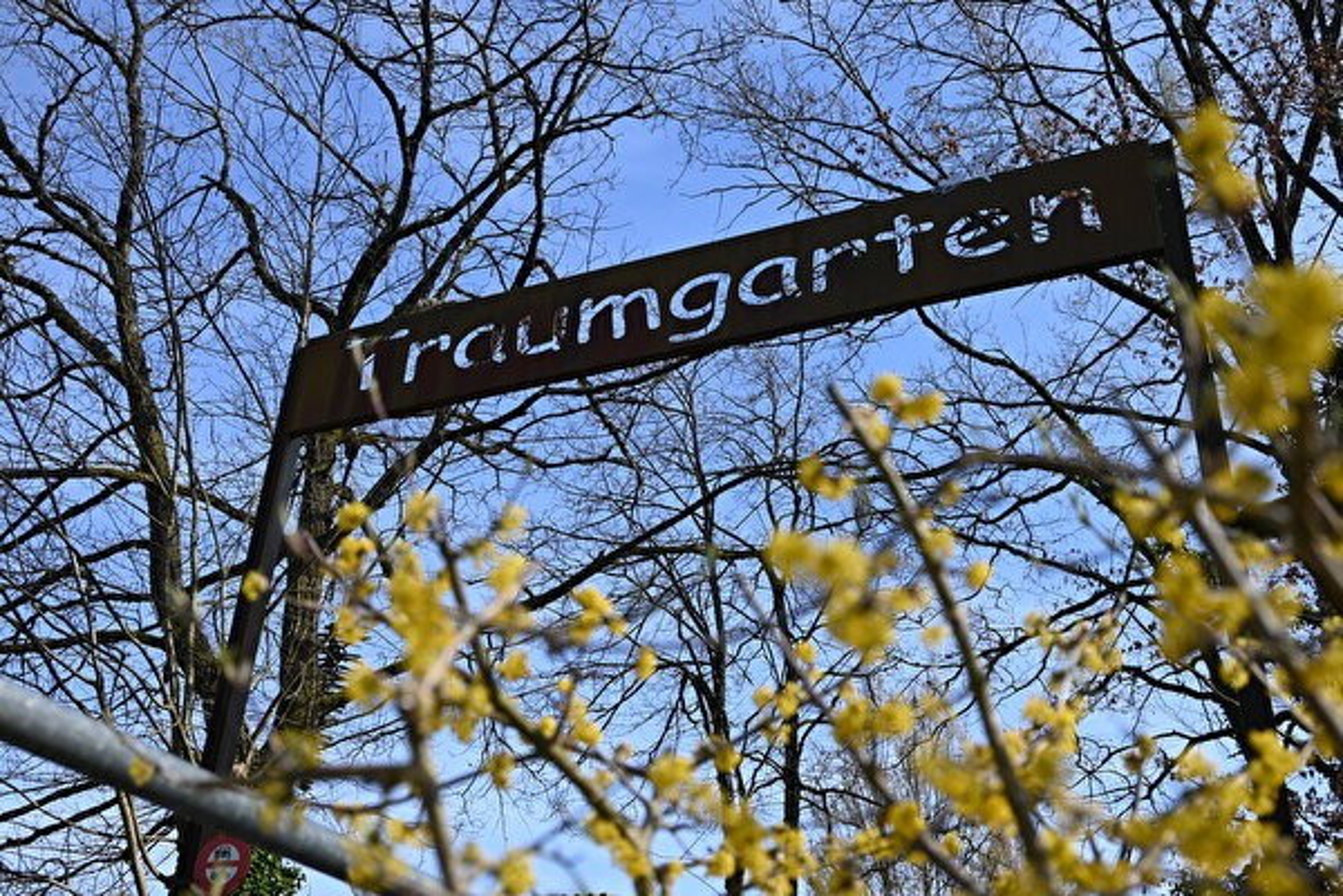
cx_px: 672
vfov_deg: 35.9
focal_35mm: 37
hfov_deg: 51.9
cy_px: 448
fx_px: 1380
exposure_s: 1/320
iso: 100
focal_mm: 37
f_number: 6.3
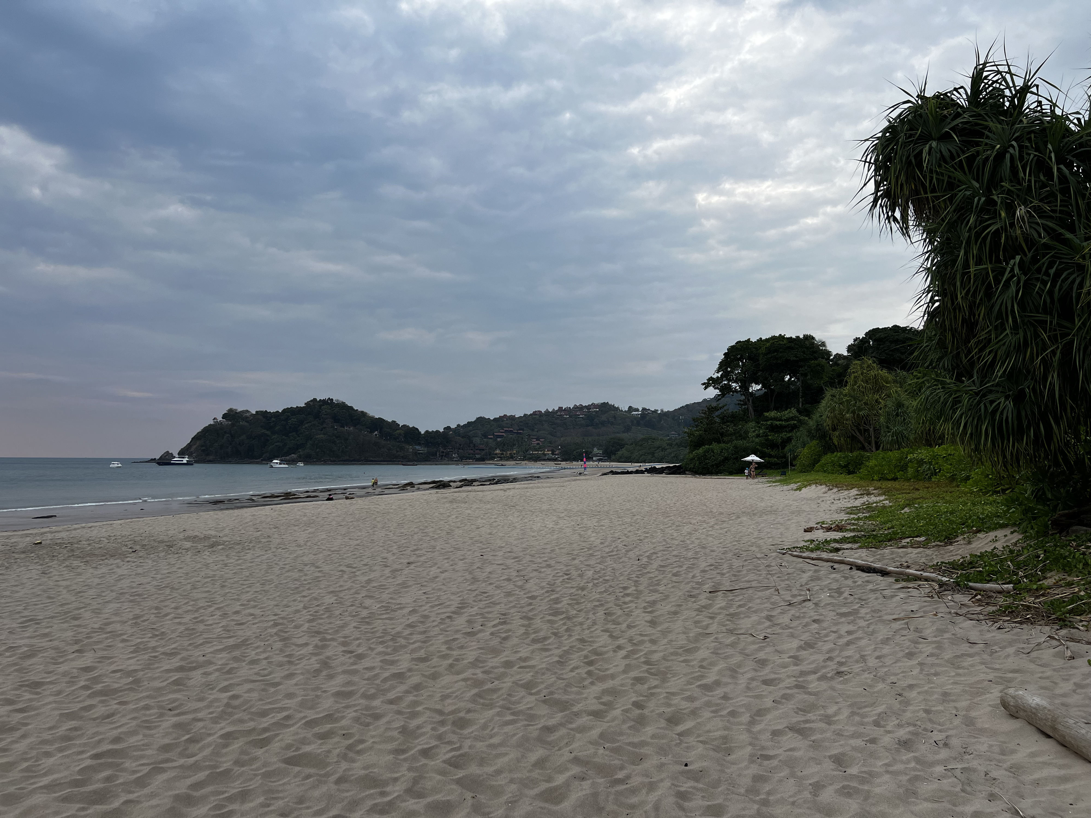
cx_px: 546
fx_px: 819
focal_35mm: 26
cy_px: 409
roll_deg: -0.2
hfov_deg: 67.3
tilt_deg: +3.6
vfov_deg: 53.1
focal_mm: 5.7
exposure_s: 1/859
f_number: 1.5
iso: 50
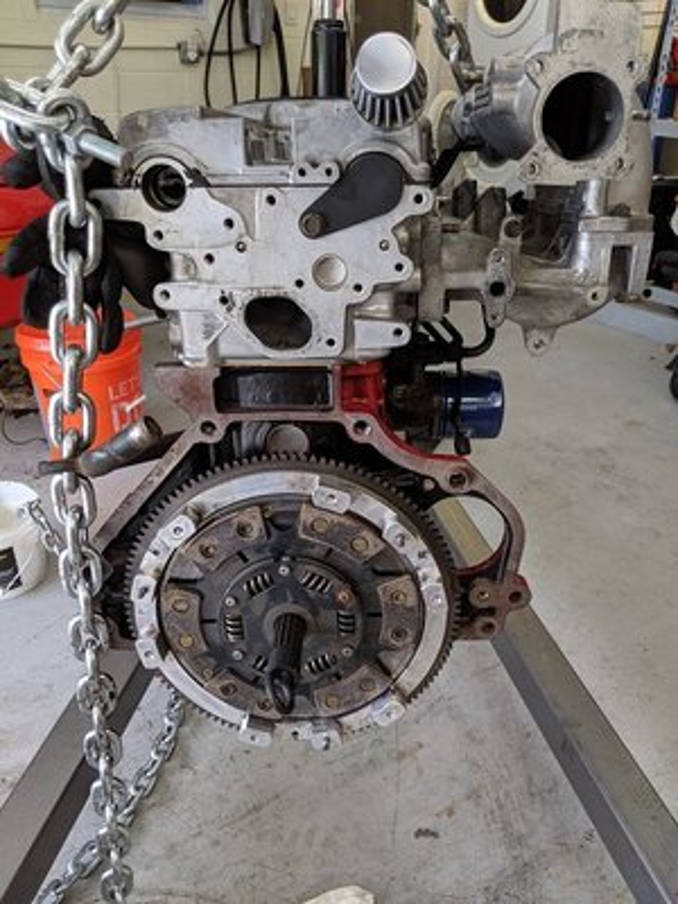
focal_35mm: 27
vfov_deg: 65.3
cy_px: 452
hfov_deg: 51.4
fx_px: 705
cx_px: 339
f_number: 1.8
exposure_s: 1/120
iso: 87
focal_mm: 4.44
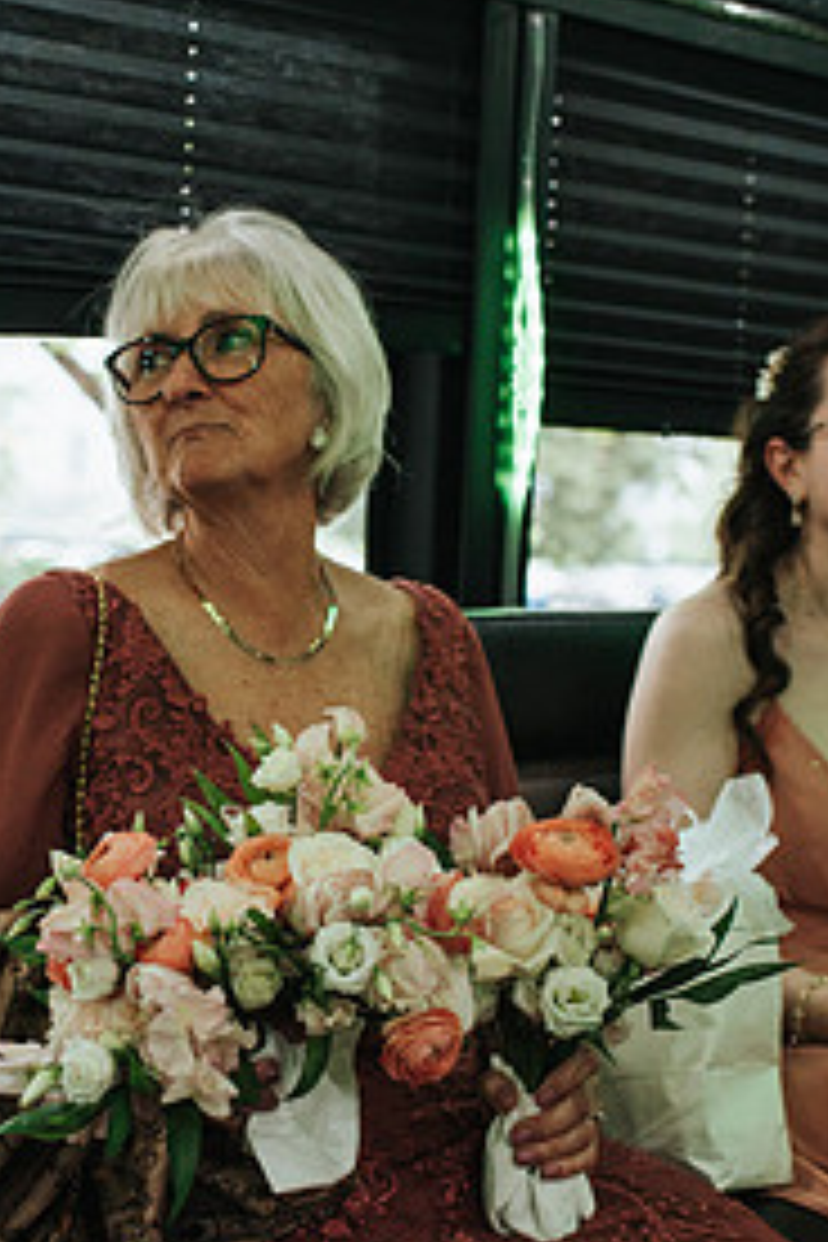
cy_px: 693
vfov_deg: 35.0
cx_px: 292
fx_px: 1966
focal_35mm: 57
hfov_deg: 23.7
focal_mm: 35
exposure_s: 1/200
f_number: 3.2
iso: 1000
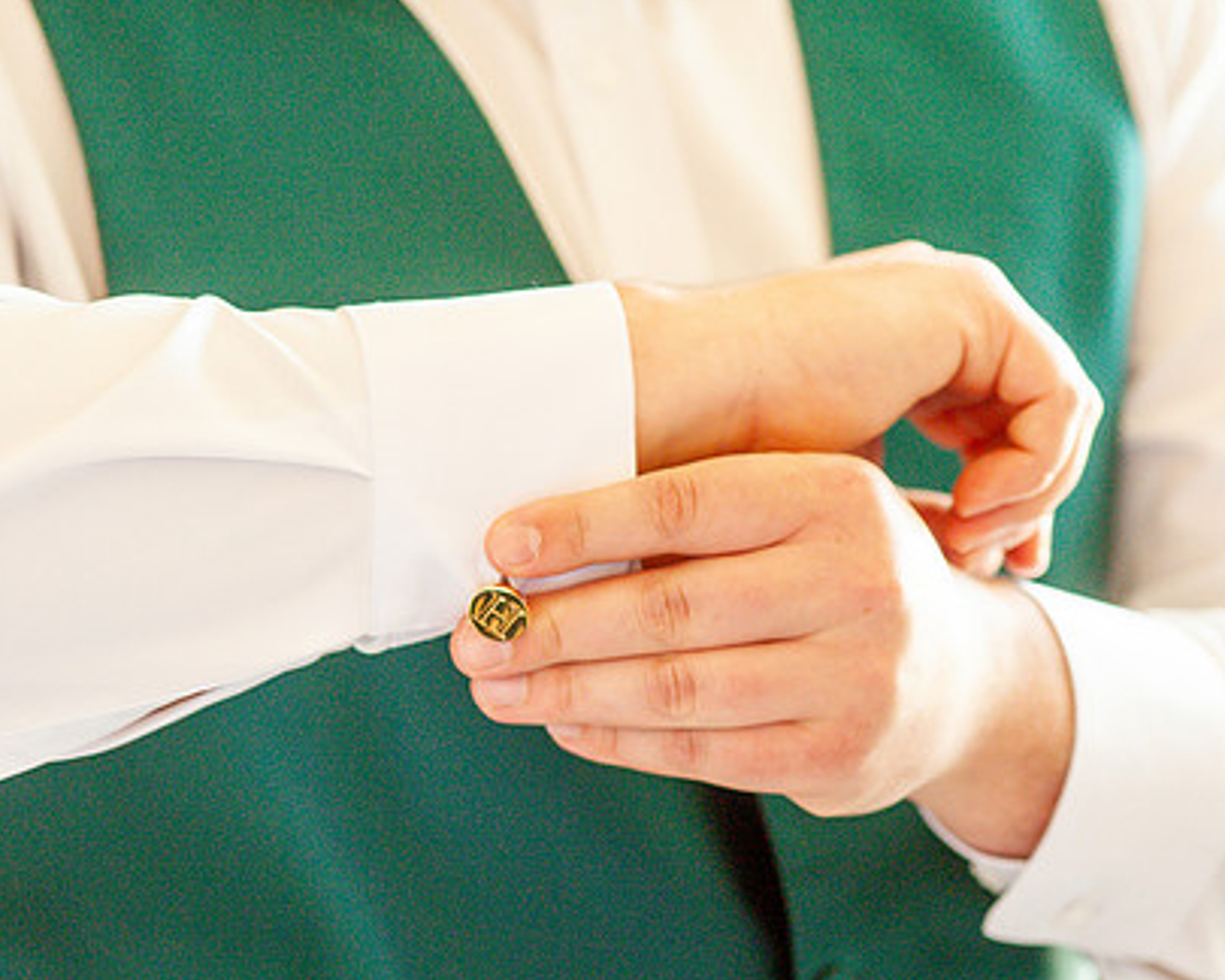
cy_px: 563
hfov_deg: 13.7
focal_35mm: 141
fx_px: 5112
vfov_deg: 10.9
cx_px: 478
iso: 2000
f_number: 4
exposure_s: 1/100
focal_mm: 105
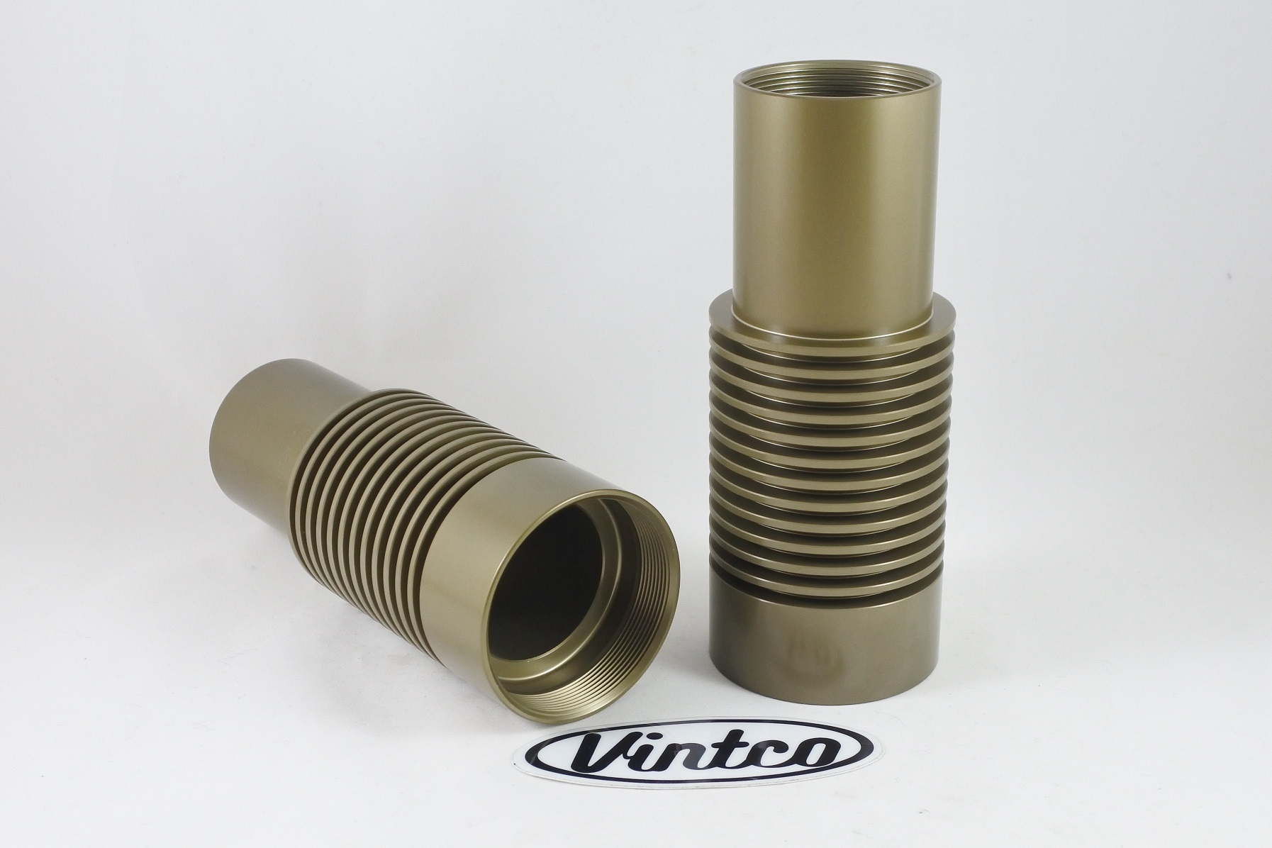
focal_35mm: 34
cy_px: 424
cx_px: 636
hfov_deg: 55.8
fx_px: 1201
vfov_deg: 38.9
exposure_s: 1/125
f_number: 4
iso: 450
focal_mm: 12.8
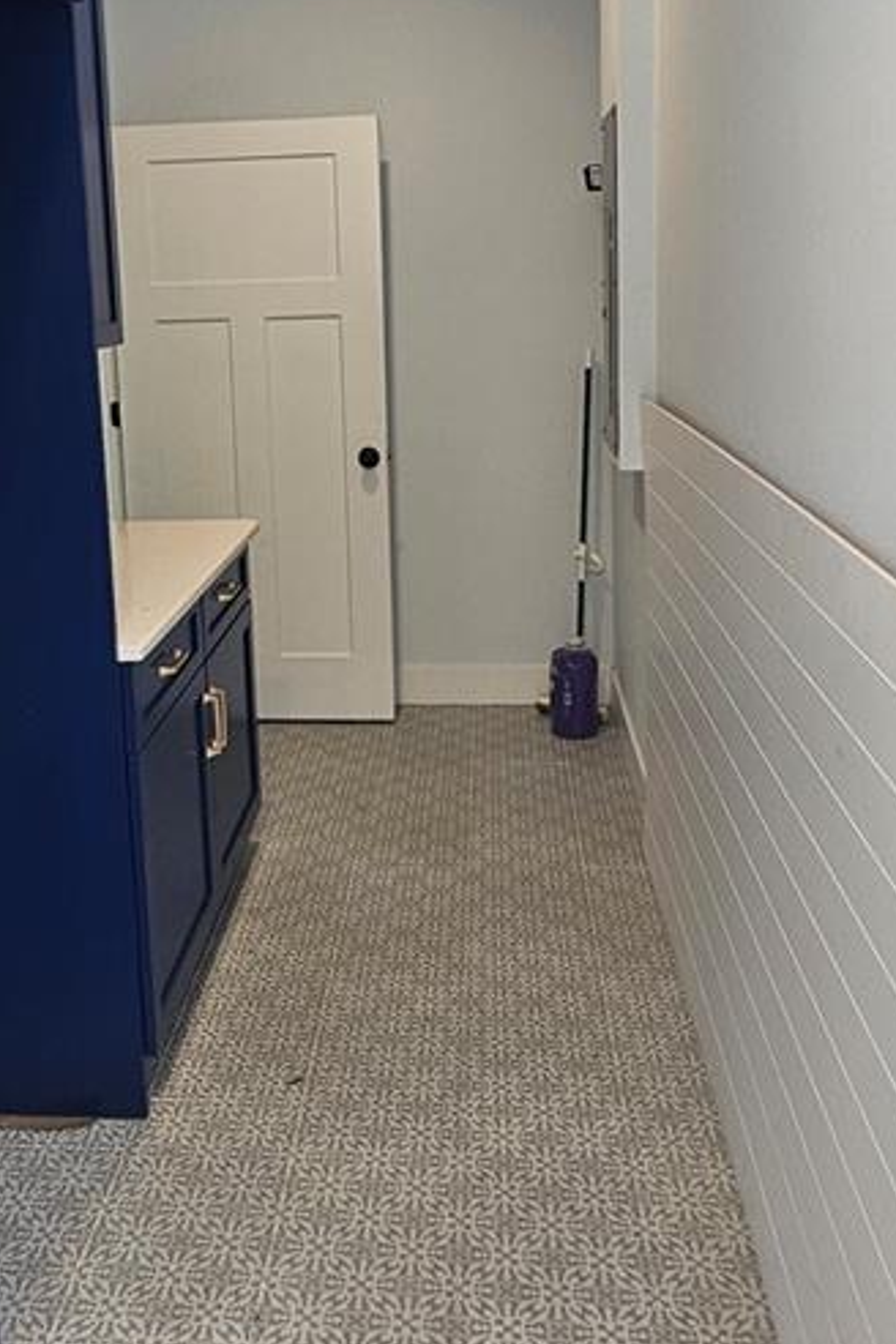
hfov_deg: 39.8
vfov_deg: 56.2
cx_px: 352
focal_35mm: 33
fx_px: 1232
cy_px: 470
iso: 80
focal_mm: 2.2
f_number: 2.2
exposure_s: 1/60
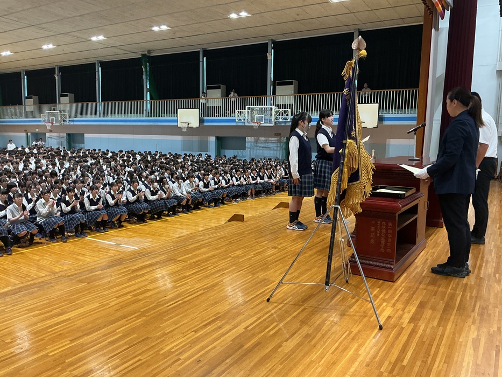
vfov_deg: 48.2
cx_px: 251
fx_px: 421
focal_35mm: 29
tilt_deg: -7.7
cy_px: 188
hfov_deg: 61.7
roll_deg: -0.8
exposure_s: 1/50
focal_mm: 3
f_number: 1.8
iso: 100
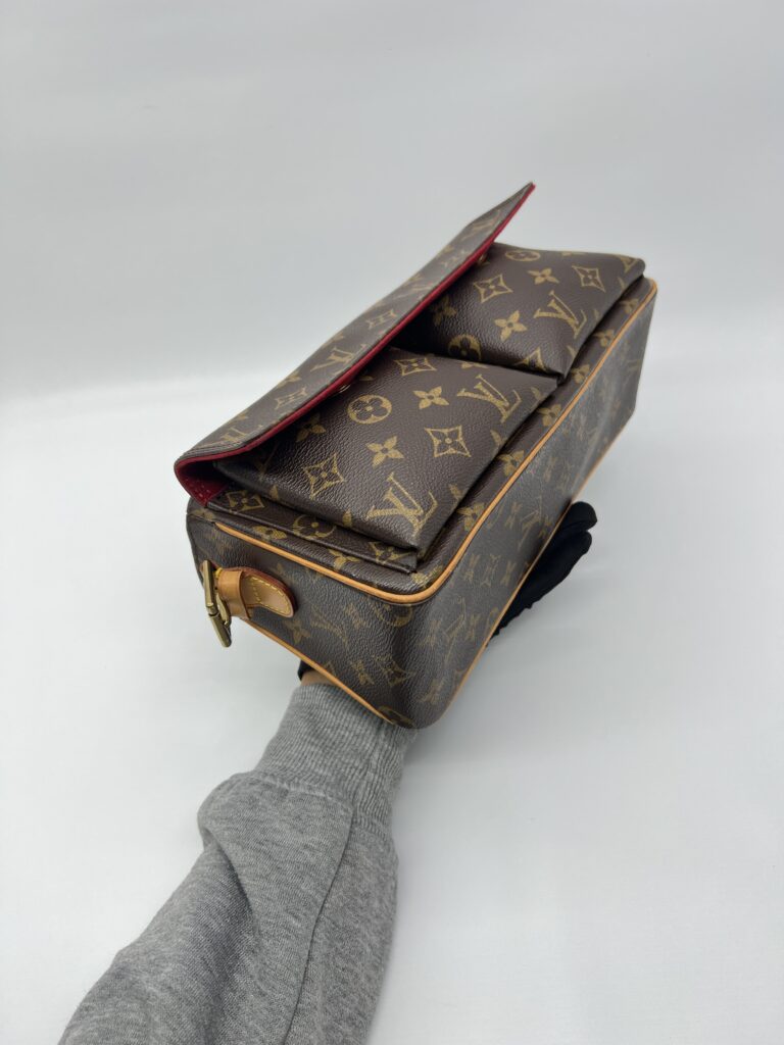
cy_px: 522
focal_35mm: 26
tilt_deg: -41.6
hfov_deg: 53.1
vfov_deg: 67.3
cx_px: 392
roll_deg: +7.5
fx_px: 785
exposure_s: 1/100
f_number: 1.5
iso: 40
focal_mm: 5.7
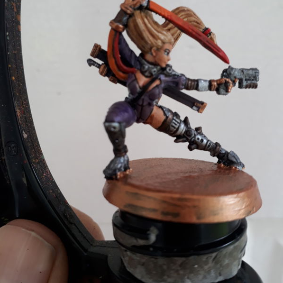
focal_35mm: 32
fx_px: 296
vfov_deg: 51.1
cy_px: 131
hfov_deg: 51.1
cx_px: 141
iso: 50
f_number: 1.9
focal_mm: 3.6
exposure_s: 1/33
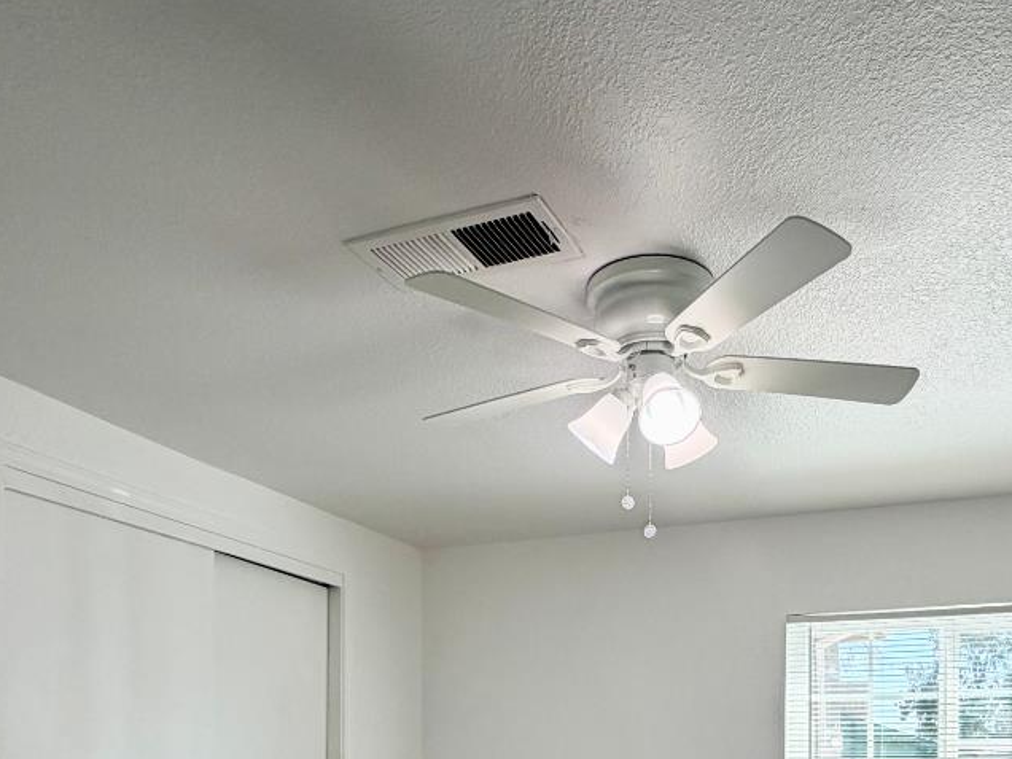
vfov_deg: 37.7
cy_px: 779
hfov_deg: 55.1
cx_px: 590
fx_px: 965
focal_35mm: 33
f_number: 2.2
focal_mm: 2.22
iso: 64
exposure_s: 1/120
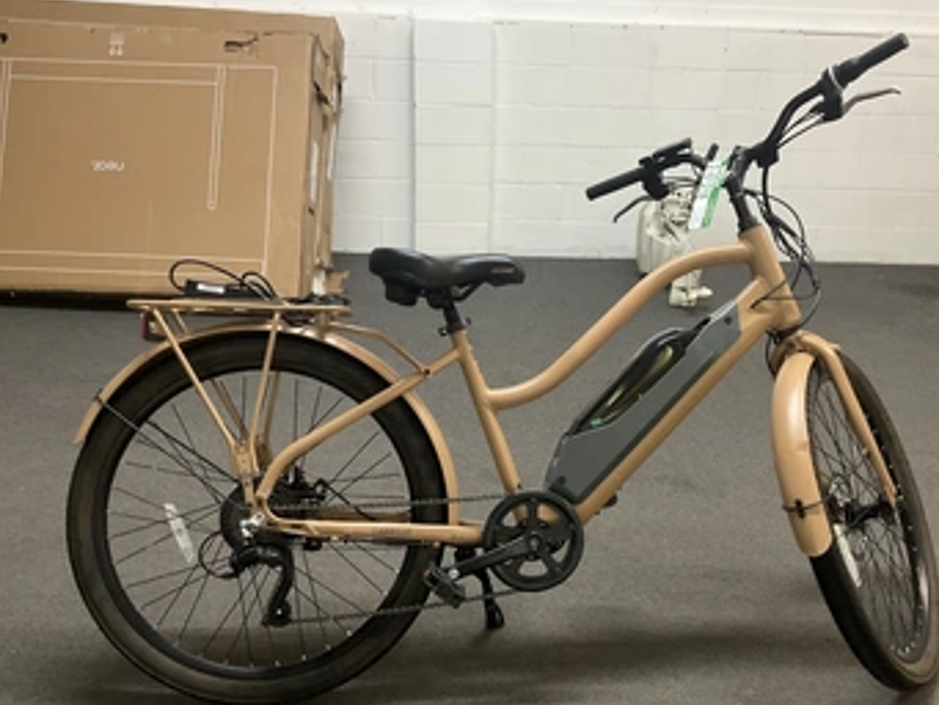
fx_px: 923
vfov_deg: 41.8
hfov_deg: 53.8
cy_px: 361
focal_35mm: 34
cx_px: 520
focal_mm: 3
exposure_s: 1/40
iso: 200
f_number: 1.8
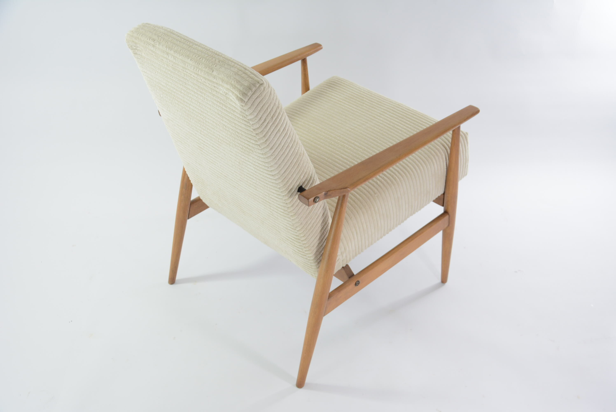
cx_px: 308
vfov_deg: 34.3
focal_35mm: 39
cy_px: 206
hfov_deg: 49.5
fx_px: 668
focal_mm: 26
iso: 400
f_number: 5
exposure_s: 1/100
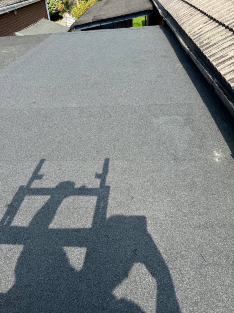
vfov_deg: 71.6
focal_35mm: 24
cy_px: 156
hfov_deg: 56.8
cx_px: 117
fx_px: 216
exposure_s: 1/2252
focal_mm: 6.76
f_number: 1.78
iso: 80
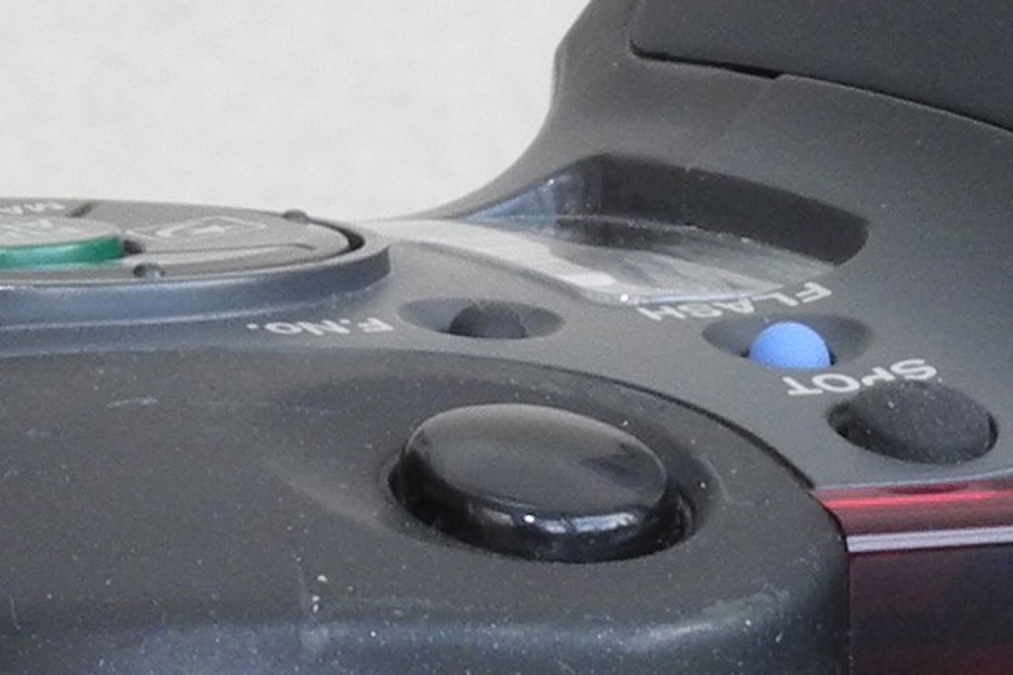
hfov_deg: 3.8
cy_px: 1131
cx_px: 1406
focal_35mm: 543
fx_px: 15278
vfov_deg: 2.5
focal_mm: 20.1
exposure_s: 1/30
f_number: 8
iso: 200
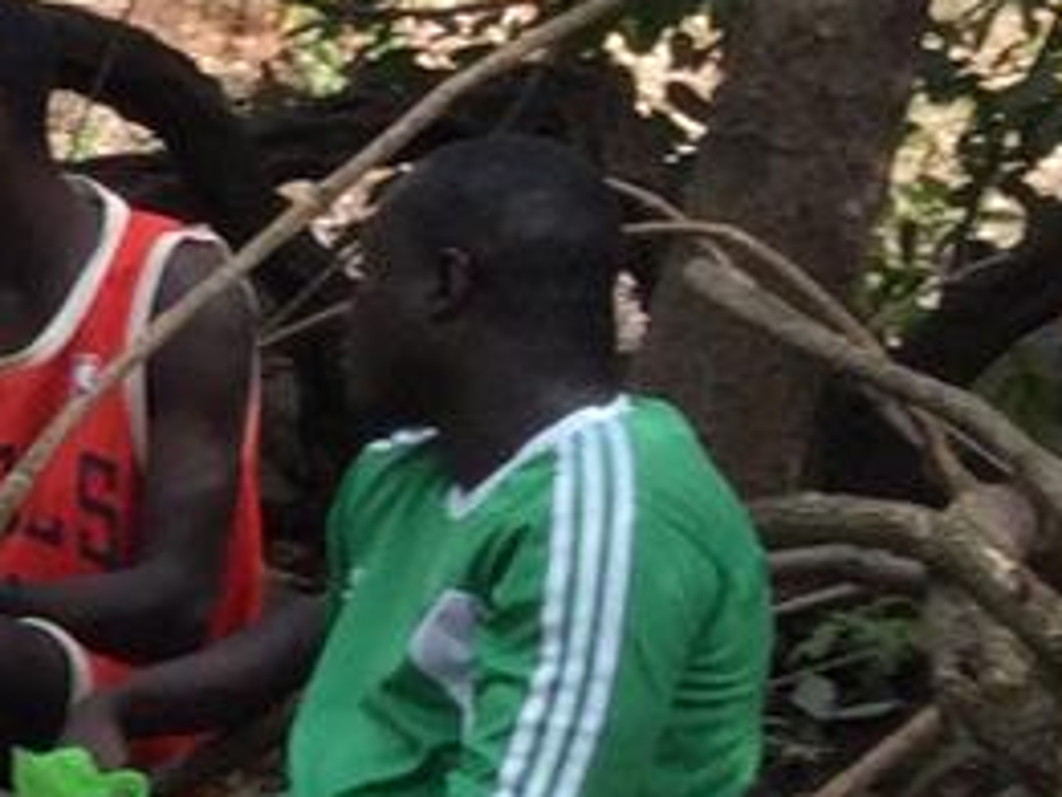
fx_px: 6998
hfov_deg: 7.7
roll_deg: -2.8
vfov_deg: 6.5
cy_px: 703
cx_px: -2018
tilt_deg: -7.3
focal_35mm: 228
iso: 32
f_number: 2.4
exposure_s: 1/50
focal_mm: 3.3
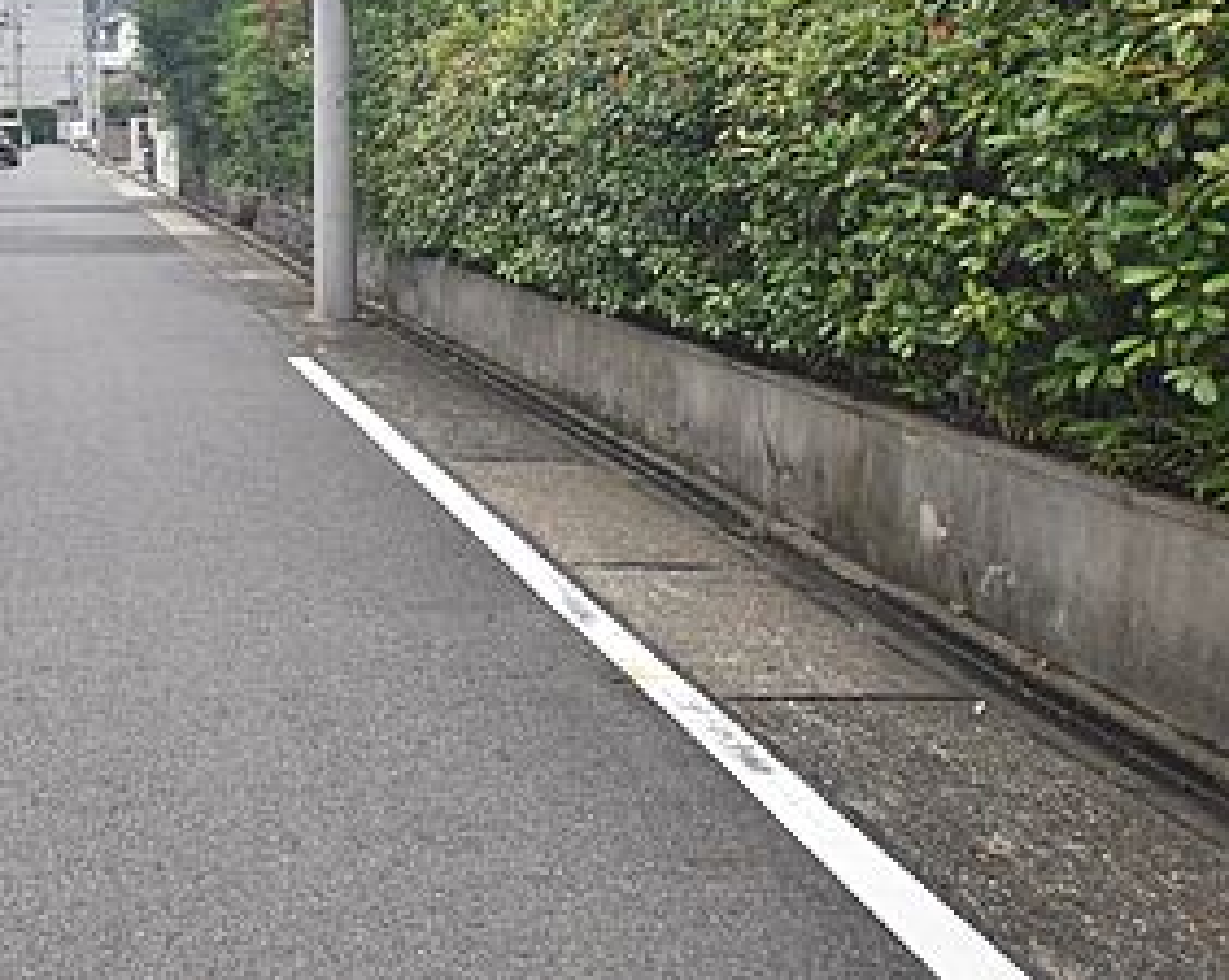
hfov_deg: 49.9
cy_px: 111
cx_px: 52
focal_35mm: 30
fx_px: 1090
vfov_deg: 44.4
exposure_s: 1/800
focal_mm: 10
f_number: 9
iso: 800
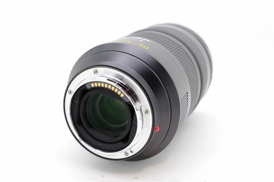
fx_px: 327
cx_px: 137
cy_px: 91
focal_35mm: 43
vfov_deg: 31.1
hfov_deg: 45.5
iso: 800
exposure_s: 1/60
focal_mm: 43
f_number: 9
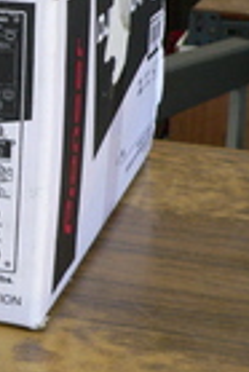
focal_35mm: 102
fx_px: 1056
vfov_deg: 20.0
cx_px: -171
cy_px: 138
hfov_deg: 12.5
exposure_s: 1/30
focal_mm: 6
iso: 200
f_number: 2.8
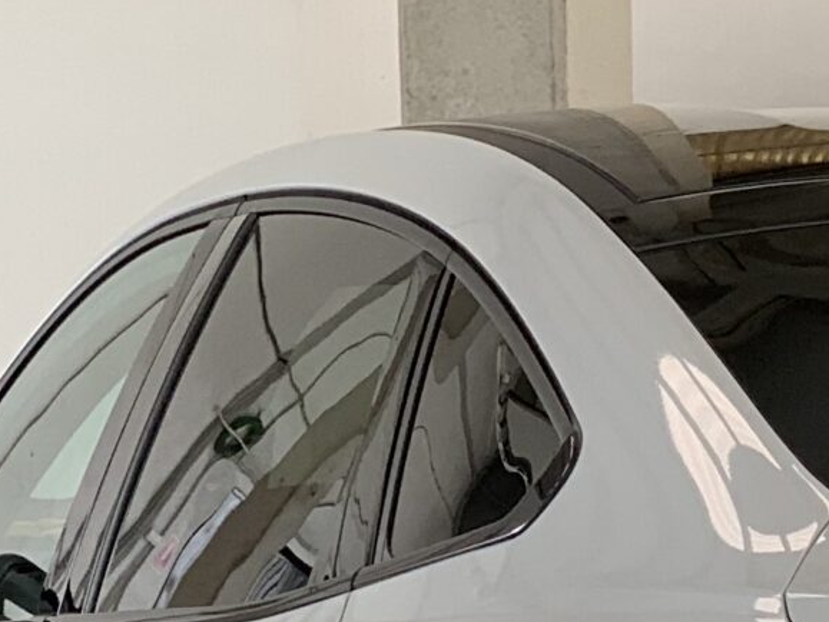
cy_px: 1088
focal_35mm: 230
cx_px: 1184
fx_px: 5507
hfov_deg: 8.4
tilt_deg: -6.6
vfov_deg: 6.3
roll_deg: +0.2
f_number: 2.4
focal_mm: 6
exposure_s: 1/122
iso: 64
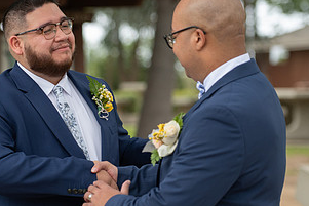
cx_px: 77
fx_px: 1657
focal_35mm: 193
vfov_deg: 7.1
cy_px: 114
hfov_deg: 10.6
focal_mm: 100
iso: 640
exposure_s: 1/800
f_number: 2.8
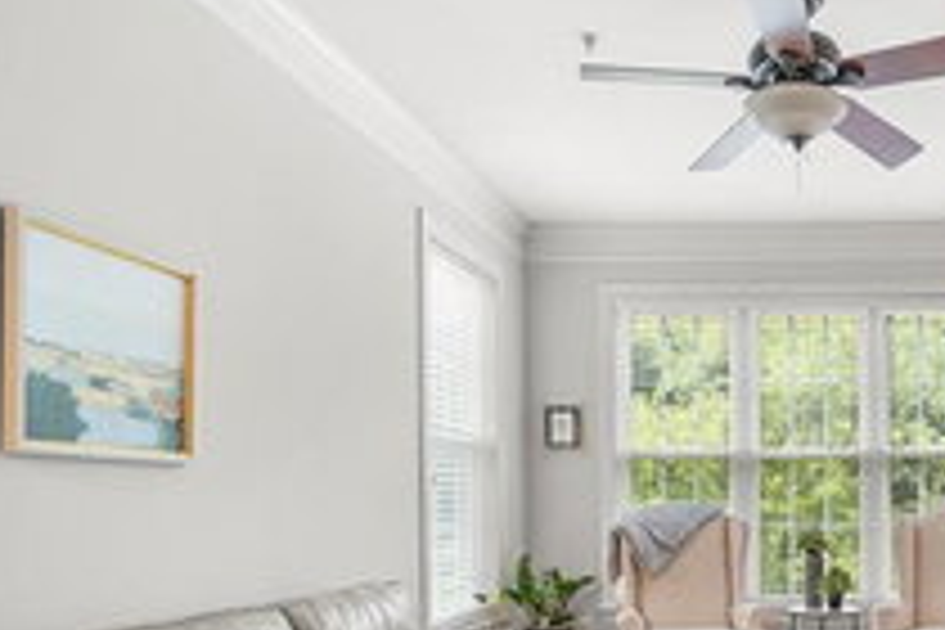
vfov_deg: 39.6
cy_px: 495
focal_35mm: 32
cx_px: 796
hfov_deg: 53.5
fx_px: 840
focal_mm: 14
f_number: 8
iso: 640
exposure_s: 1/20
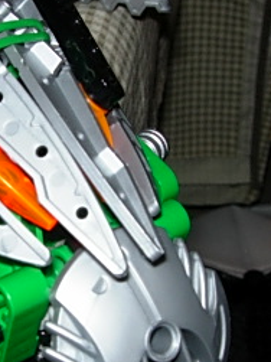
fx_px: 1013
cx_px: 37
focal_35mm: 97
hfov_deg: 15.1
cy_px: 211
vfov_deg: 20.2
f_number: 4.8
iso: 79
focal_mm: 7.8
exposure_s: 1/64
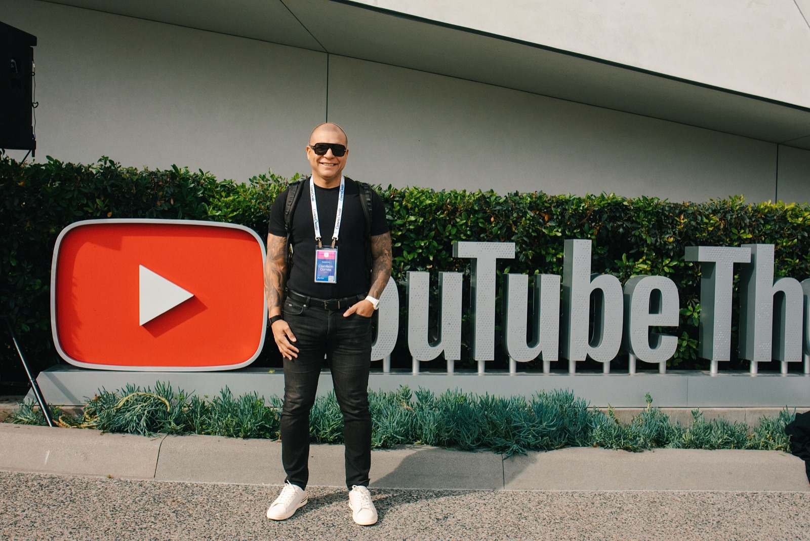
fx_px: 810
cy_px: 270
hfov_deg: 53.1
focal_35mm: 36
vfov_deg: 36.9
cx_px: 405
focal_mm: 24
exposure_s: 1/2500
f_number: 5
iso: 800
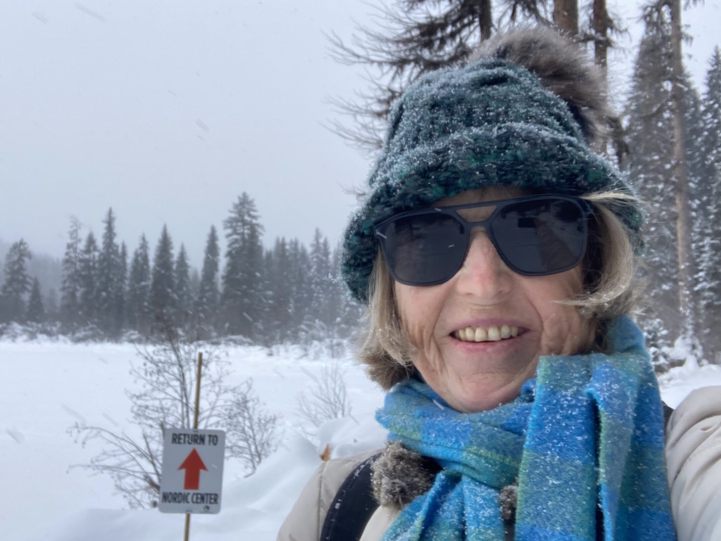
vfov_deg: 37.7
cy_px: 259
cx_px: 300
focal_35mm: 38
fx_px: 792
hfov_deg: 48.8
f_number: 2.2
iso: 25
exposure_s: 1/121
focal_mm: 2.87
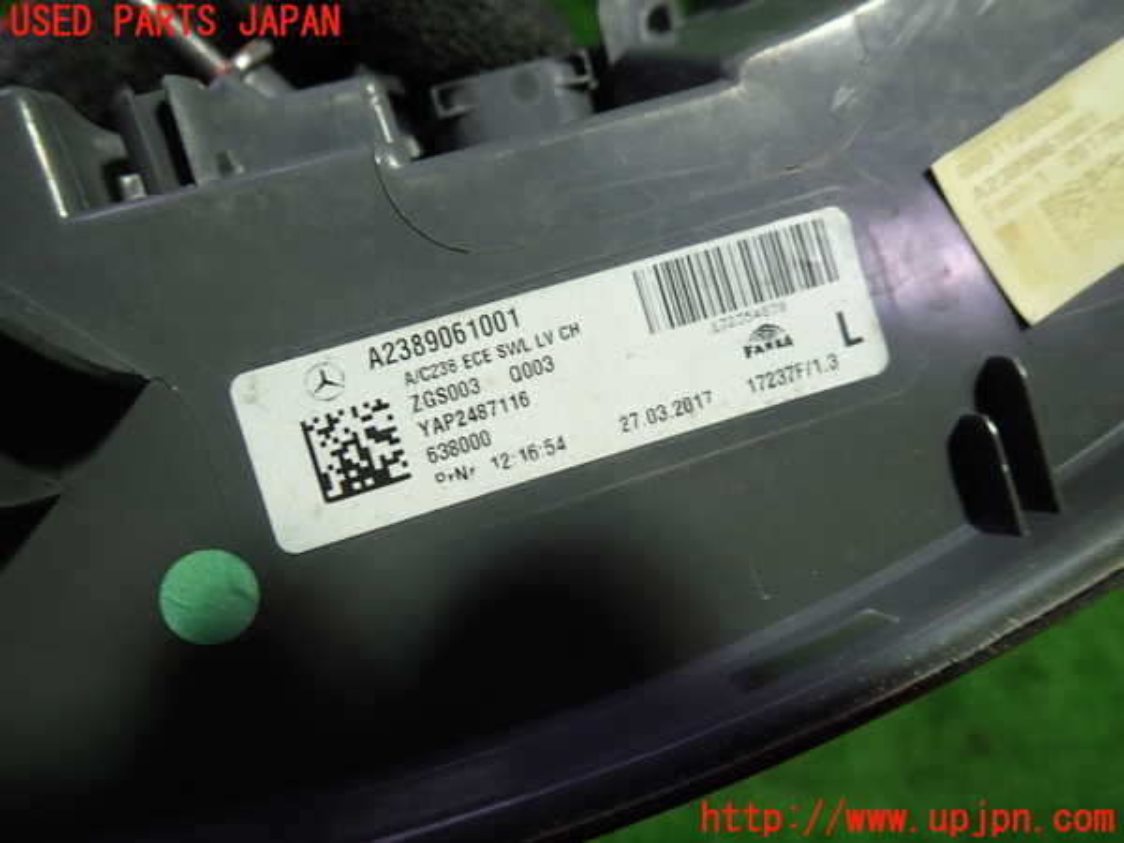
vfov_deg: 54.9
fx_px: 812
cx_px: 562
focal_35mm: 25
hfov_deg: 69.4
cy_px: 422
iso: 200
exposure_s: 1/60
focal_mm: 4.5
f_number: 2
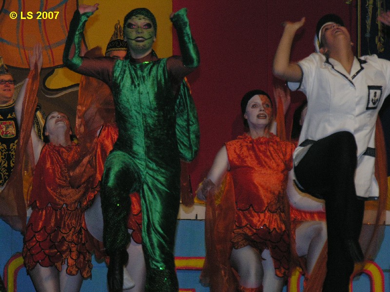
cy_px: 146
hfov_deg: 9.5
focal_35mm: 209
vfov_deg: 7.1
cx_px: 195
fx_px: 2355
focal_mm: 53.3
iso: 200
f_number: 4.2
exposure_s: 1/60.1
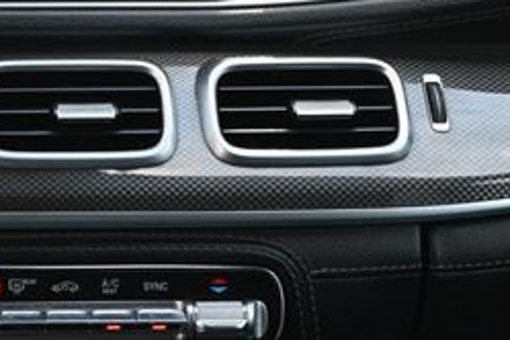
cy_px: 33
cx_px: -61
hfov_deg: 11.7
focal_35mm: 173
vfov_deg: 7.9
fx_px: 2455
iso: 800
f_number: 6
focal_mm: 45
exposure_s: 1/125
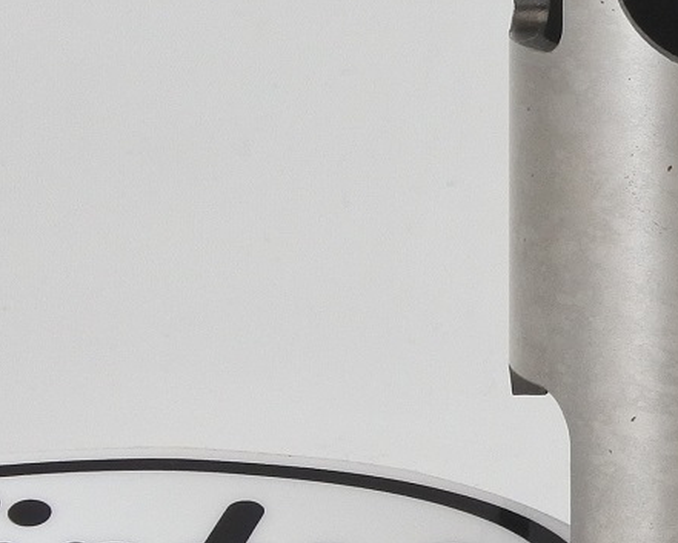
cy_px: 111
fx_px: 3713
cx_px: 481
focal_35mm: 185
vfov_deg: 8.3
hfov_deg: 10.4
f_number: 4.8
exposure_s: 1/125
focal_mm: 21.4
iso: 500
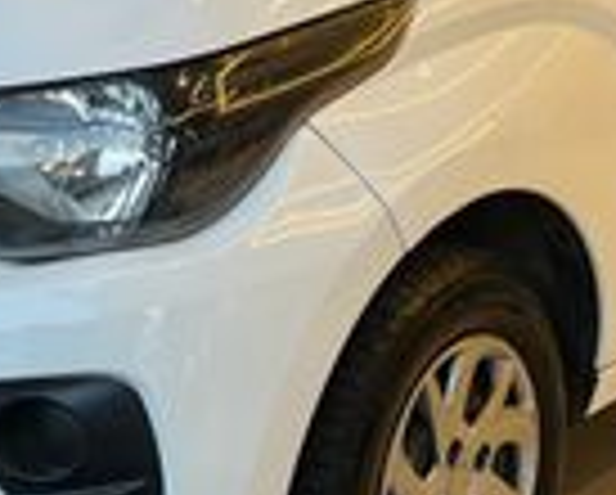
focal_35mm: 87
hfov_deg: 21.9
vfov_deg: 17.4
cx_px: 337
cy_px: 36
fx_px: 1588
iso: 80
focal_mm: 5.7
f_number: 1.5
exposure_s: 1/60
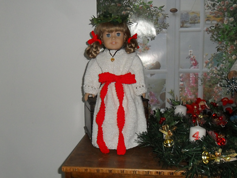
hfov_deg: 50.1
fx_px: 253
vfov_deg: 38.7
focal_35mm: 37
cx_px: 118
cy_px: 89
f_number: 4
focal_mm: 6.6
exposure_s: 1/45
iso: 400
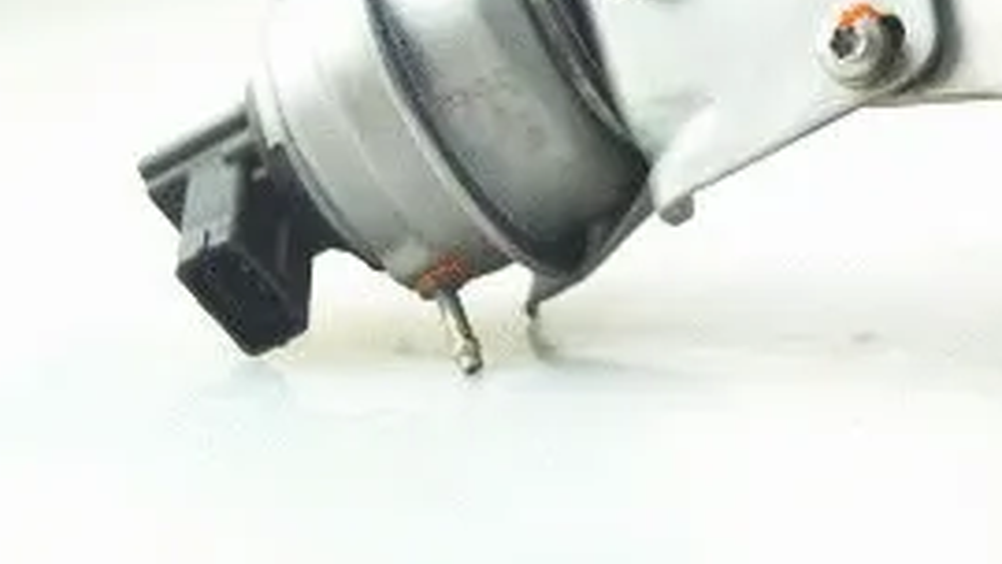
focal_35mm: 122
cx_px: 1089
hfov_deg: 17.0
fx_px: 3246
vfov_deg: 9.8
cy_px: -117
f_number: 5
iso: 400
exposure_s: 1/160
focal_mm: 35
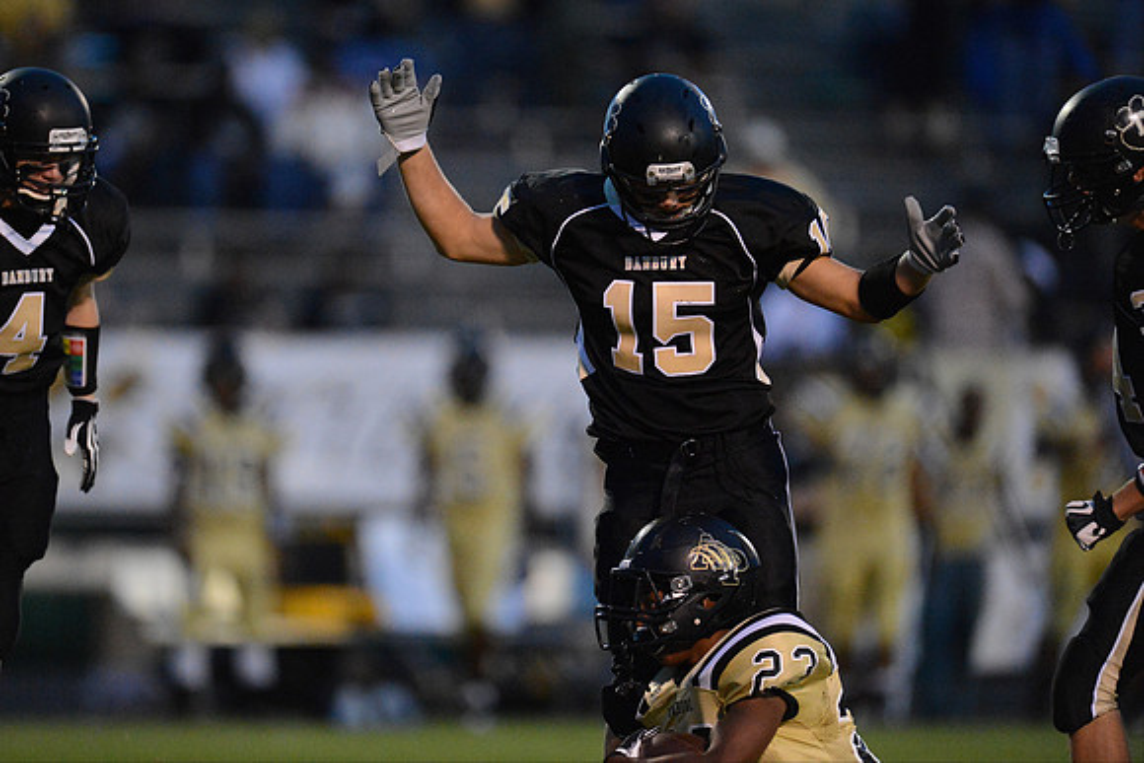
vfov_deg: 3.4
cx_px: 572
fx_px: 12713
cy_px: 382
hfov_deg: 5.2
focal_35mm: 400
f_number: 2.8
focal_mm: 400
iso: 12800
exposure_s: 1/800
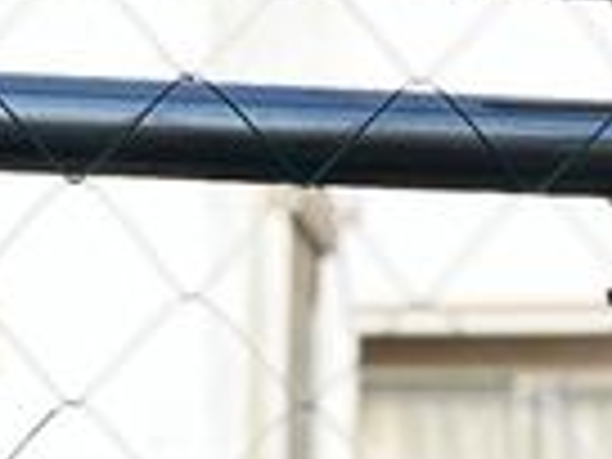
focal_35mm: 317
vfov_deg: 4.7
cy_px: 551
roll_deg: -0.7
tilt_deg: +2.3
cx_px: -194
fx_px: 5604
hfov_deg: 6.2
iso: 80
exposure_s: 1/1062
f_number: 1.78
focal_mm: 6.86
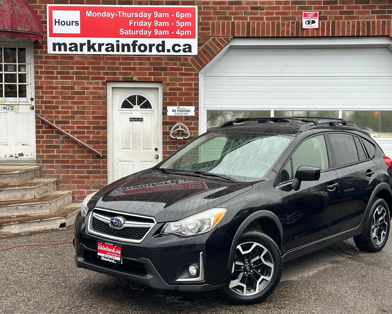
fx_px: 592
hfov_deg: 36.6
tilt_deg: -2.6
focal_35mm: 51
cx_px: 212
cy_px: 155
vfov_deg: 29.7
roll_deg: +0.0
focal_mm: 6.86
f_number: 1.78
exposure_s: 1/185
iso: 50
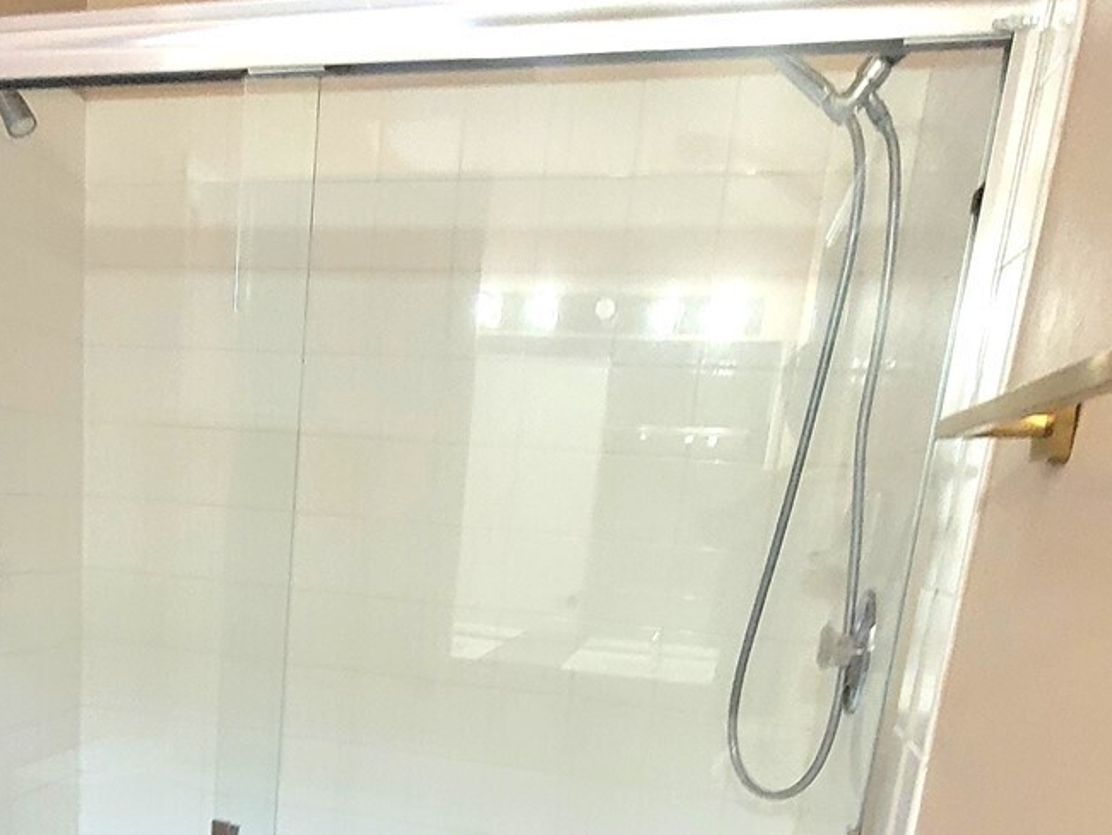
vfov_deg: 41.1
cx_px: 349
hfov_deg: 55.3
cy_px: 736
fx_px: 1028
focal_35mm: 32
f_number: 2.2
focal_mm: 1.74
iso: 200
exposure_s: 1/60
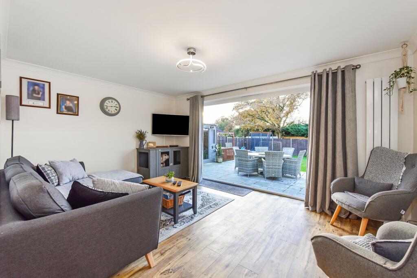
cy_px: 139
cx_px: 208
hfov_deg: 104.2
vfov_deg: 81.3
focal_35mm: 14
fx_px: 162
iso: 400
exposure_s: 1/25
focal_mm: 14
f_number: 10
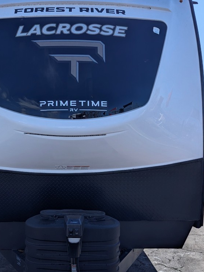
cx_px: 66
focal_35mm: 45
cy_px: 146
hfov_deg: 31.9
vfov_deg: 42.0
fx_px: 353
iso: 46
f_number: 1.85
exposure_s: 1/3906
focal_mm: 6.81
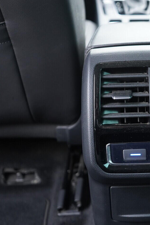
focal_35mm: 55
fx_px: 344
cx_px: 152
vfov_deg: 36.3
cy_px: 114
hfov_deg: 23.5
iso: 1000
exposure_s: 1/40
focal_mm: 24
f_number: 2.8
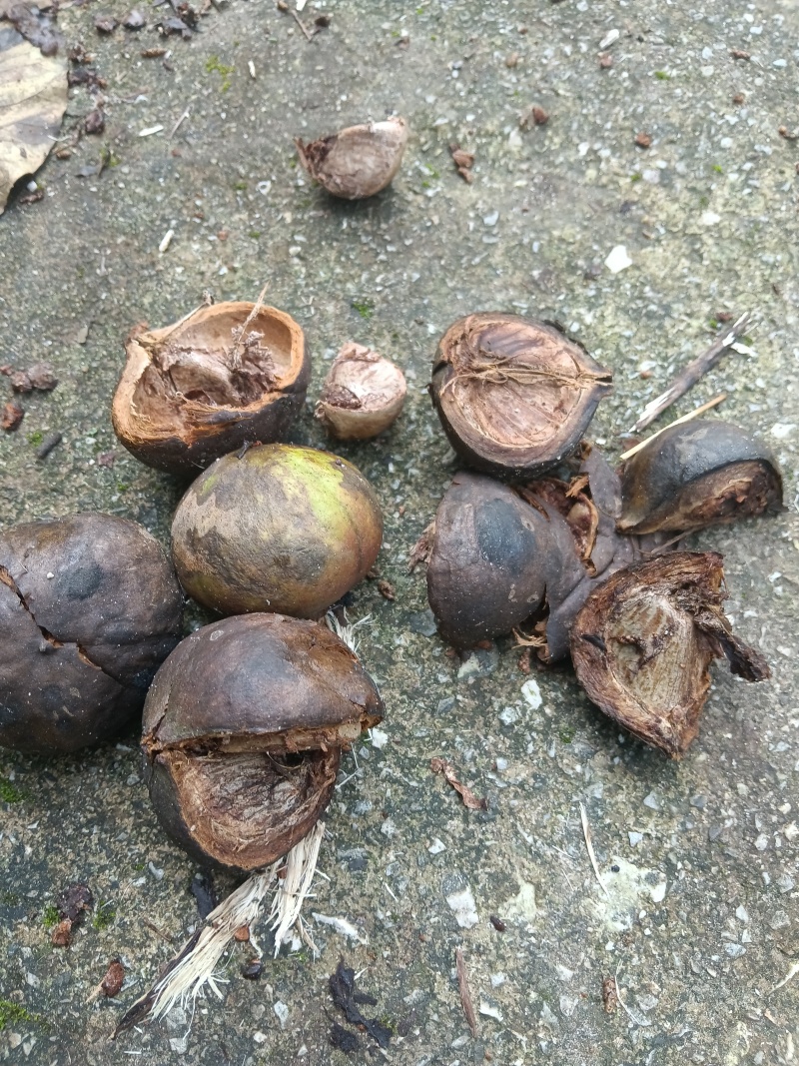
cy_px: 533
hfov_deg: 53.1
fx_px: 800
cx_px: 400
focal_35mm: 26
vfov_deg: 67.3
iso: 576
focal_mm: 4.05
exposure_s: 1/50
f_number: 1.8
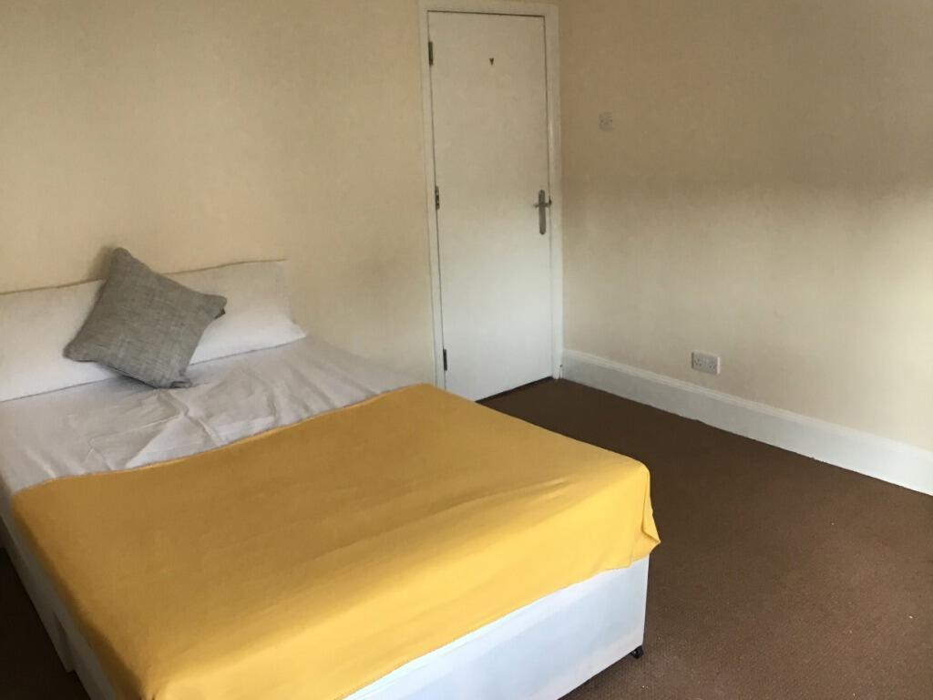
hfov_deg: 58.4
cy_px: 350
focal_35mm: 31
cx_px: 466
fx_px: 836
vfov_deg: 45.4
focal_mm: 3.3
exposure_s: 1/33
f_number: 2.4
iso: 100
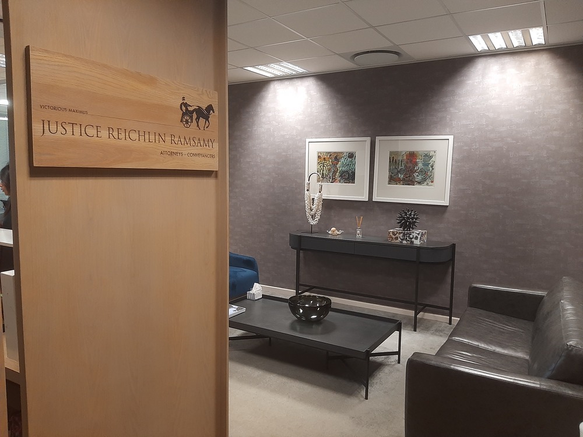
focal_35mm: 27
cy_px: 218
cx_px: 292
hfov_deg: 65.3
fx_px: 455
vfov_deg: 51.4
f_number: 1.7
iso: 200
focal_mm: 3.93
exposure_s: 1/50
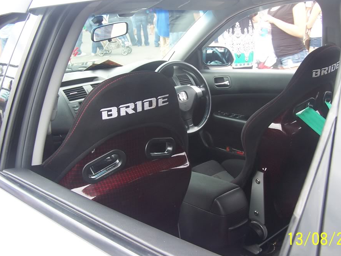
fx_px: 433
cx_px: 194
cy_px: 127
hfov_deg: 42.8
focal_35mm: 44
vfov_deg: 32.9
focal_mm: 6.3
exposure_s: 1/60
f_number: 2.8
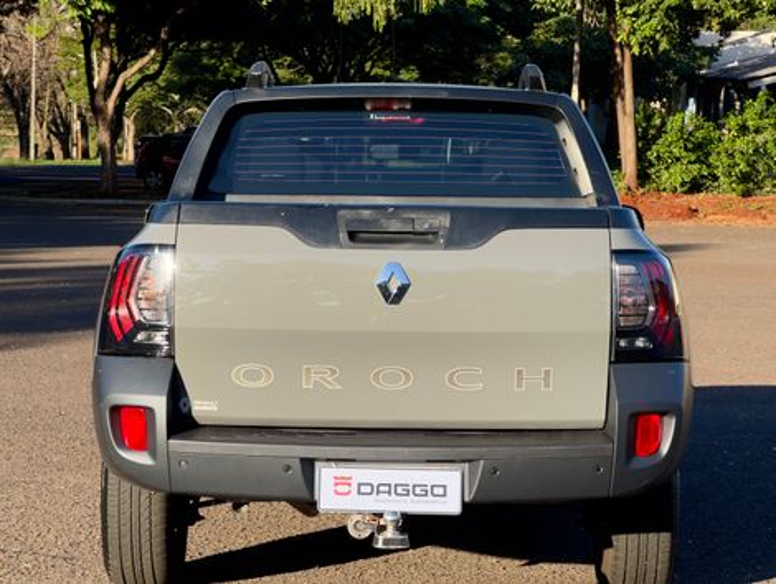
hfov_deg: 25.3
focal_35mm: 77
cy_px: 292
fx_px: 1729
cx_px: 388
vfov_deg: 19.2
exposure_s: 1/187
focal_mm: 9
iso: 25
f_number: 2.8
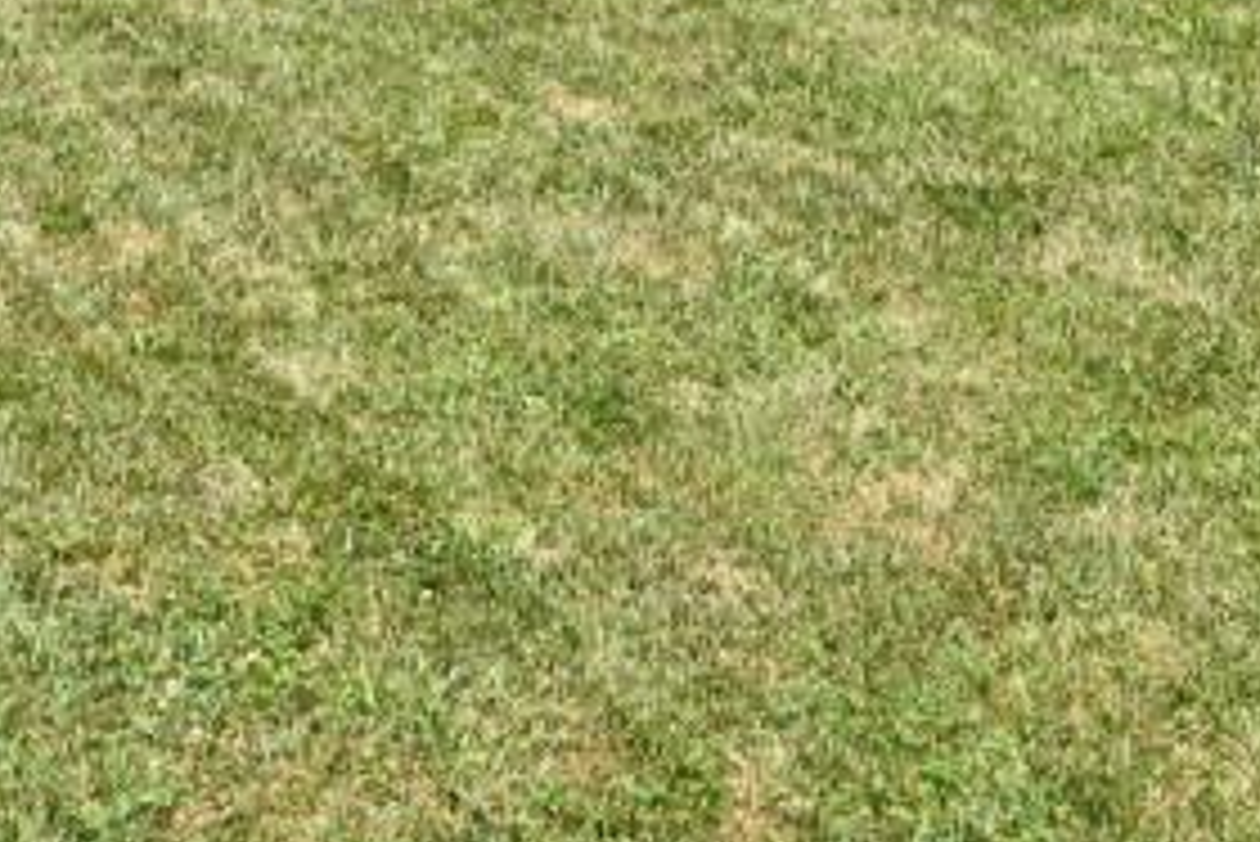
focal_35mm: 75
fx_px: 2626
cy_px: -689
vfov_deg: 15.5
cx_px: 698
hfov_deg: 27.0
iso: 100
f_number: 5.6
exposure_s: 1/250
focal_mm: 14
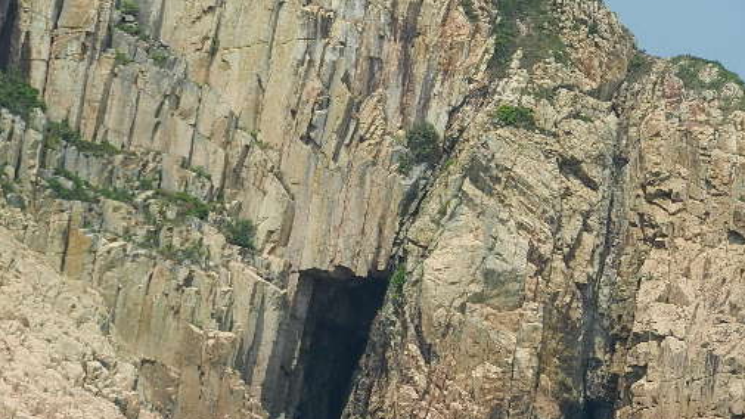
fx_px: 4504
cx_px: 375
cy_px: 248
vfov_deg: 5.3
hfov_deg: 9.5
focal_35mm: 228
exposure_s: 1/1000
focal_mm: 29.7
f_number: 5.3
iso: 160
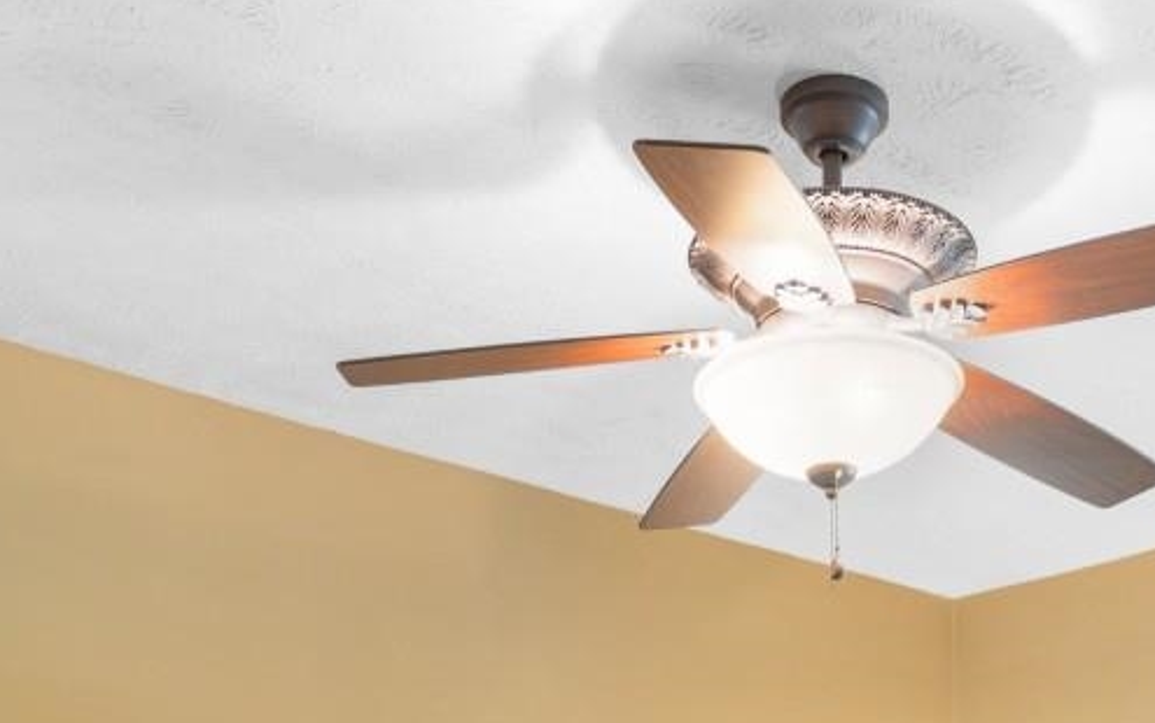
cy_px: 1024
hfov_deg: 39.7
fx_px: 1575
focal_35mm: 50
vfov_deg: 22.2
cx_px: 789
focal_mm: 10
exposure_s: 1/8
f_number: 4.5
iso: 100
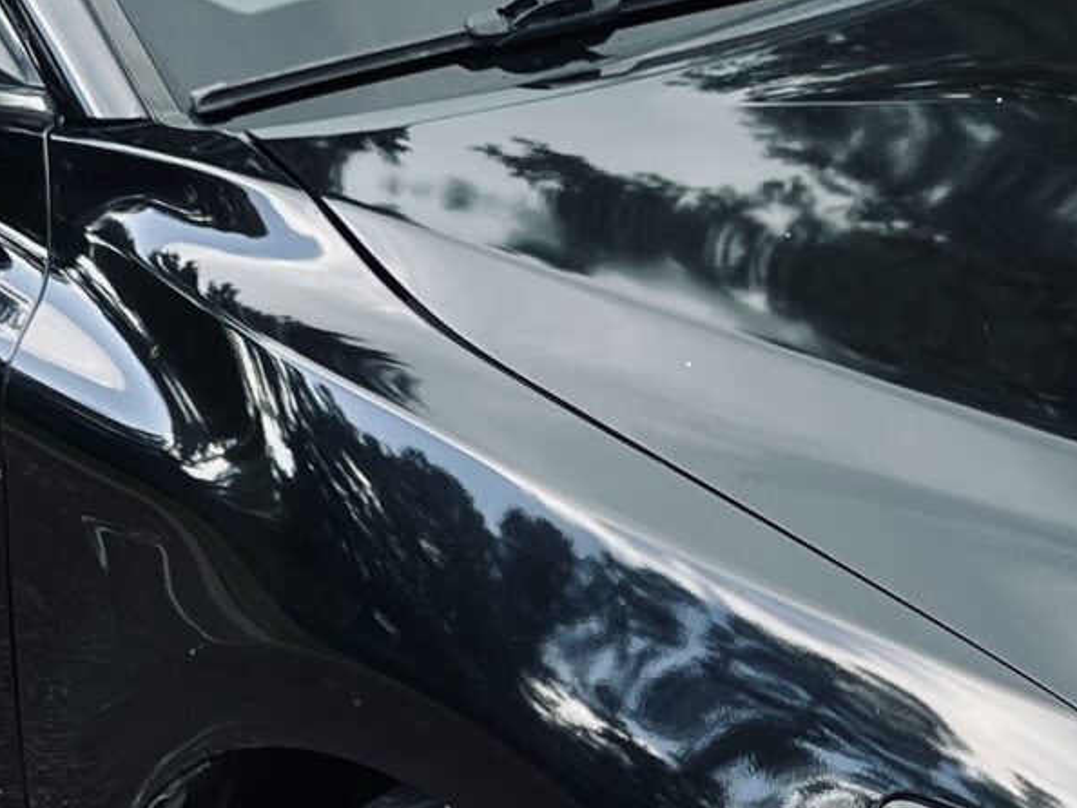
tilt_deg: -28.8
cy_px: 663
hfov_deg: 17.5
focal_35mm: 112
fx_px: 3486
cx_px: 821
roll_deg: +3.3
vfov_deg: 13.2
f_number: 1.5
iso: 50
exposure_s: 1/121
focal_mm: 5.7
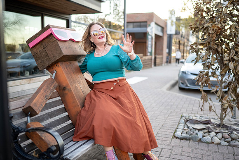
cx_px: 120
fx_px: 232
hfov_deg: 54.4
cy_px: 80
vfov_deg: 37.9
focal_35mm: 35
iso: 640
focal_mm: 35
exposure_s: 1/800
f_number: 1.8
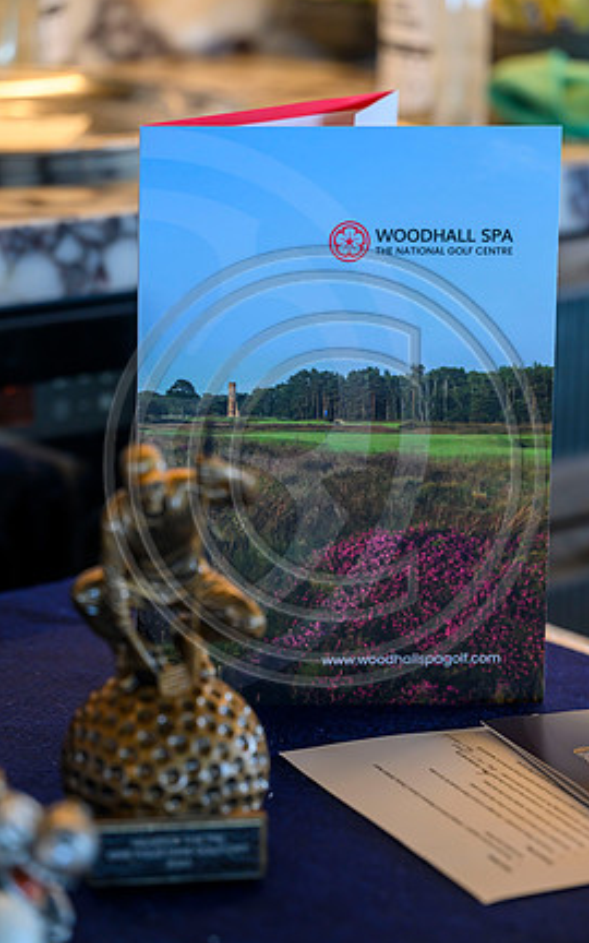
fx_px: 3133
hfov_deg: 10.7
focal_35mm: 122
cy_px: 465
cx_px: 325
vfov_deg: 17.1
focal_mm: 115
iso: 2000
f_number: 3.5
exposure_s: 1/320
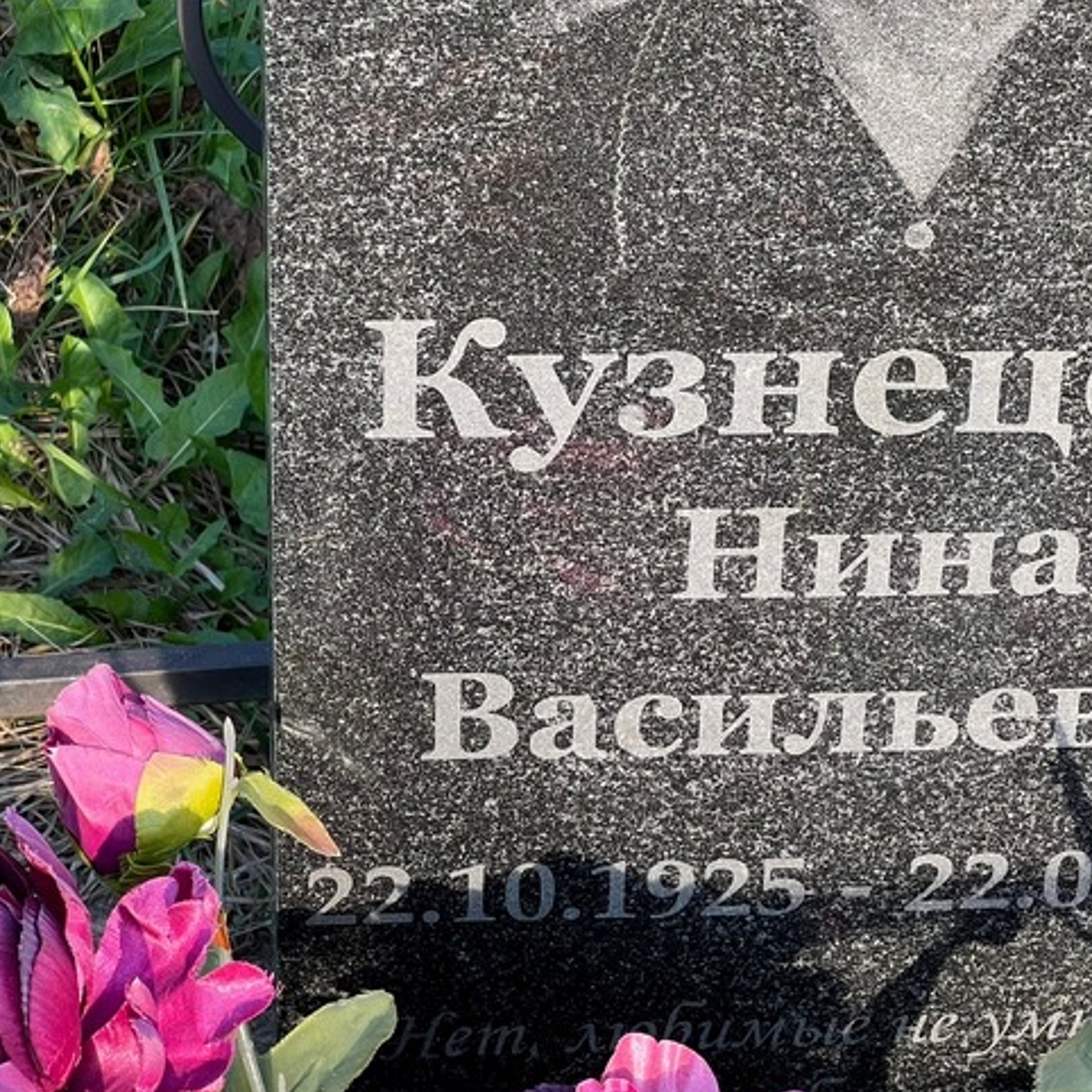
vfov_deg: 15.4
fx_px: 4033
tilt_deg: -34.2
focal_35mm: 113
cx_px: 822
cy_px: 618
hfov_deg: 15.4
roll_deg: -0.5
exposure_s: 1/99
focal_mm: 9
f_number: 2.8
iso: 40
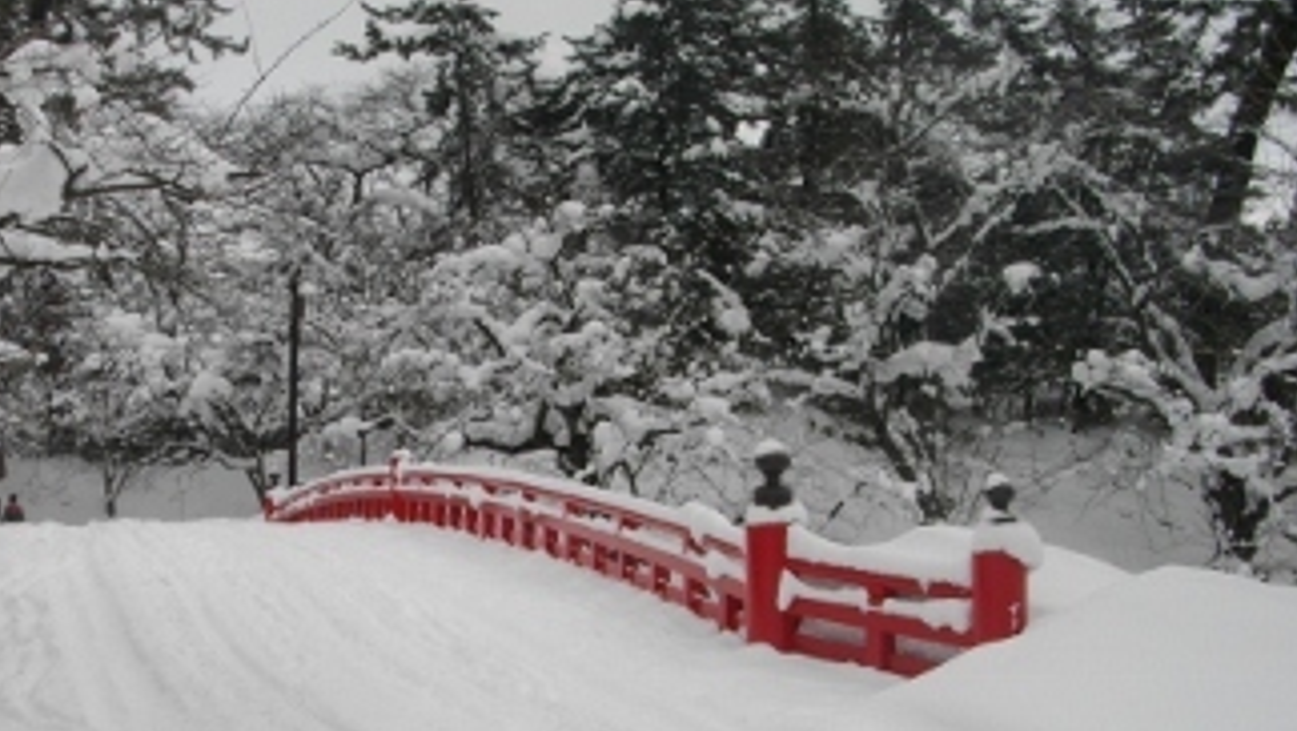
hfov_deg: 38.3
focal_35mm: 54
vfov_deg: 22.2
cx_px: 490
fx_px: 1858
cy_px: 480
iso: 100
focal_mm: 5.7
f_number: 5.5
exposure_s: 1/500
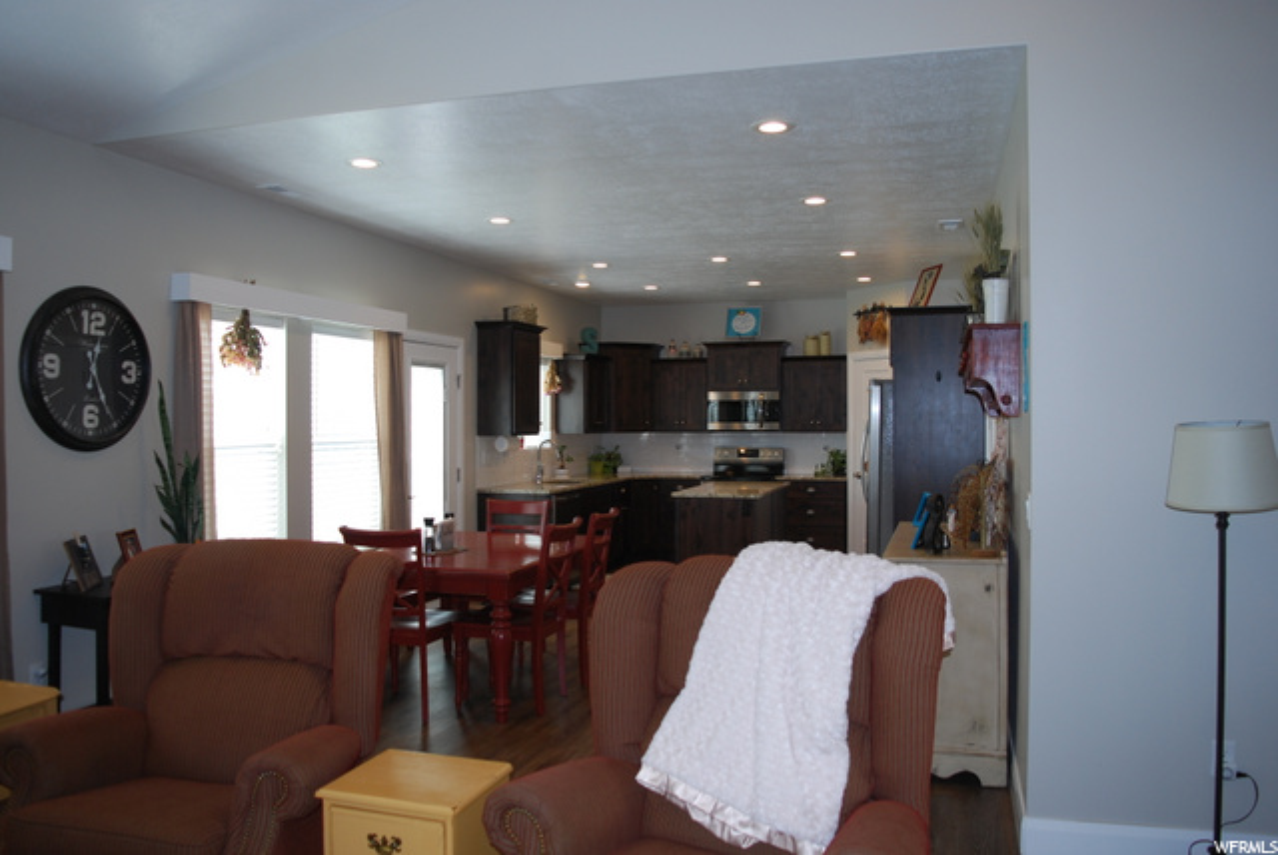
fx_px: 959
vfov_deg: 48.0
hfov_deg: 67.3
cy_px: 428
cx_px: 639
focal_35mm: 27
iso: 200
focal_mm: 18
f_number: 3.8
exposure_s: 1/60
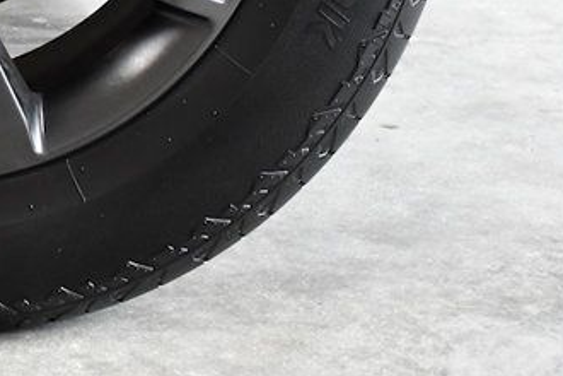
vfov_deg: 9.0
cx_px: -72
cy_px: -170
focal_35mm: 149
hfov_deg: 13.5
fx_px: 2330
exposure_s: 1/1000
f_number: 4
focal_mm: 32
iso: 2500
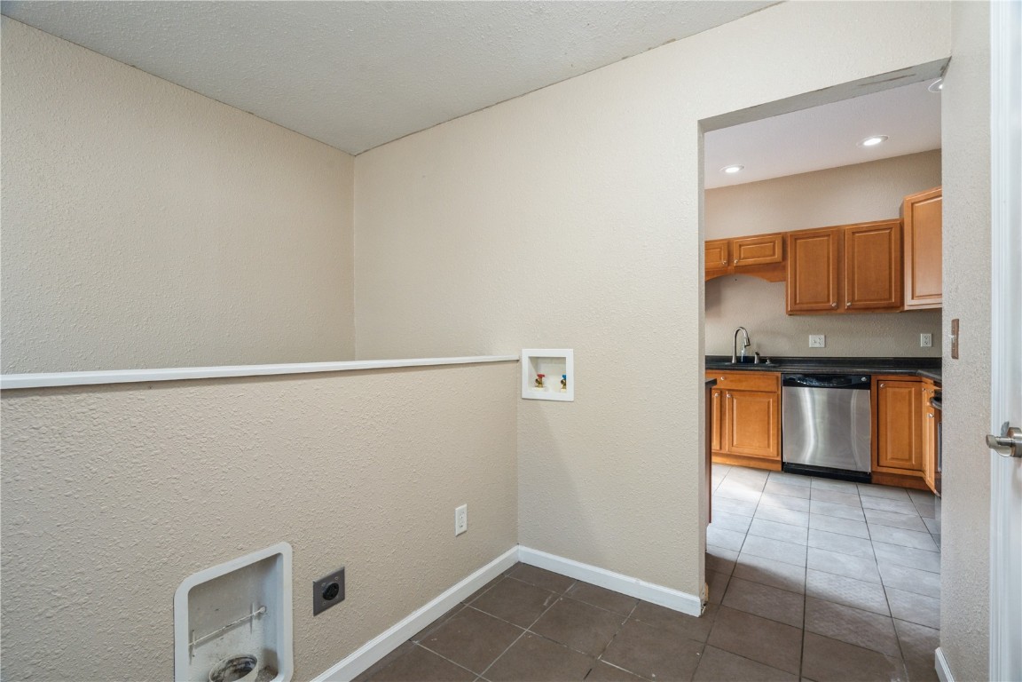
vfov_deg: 73.7
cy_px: 341
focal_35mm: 16
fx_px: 454
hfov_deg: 96.7
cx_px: 511
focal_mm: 16
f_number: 10
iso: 400
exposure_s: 1/3.33
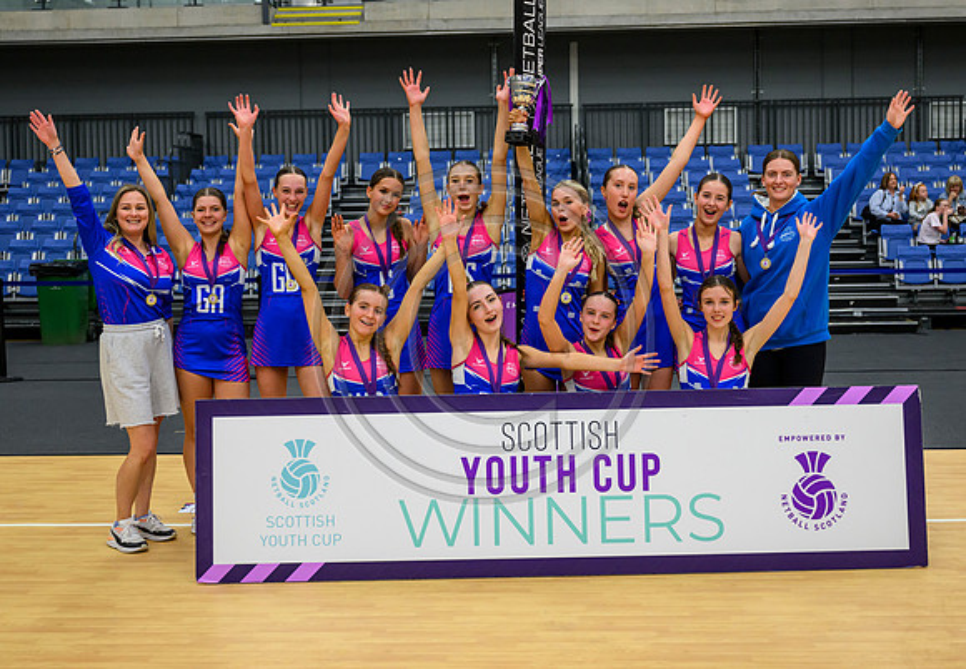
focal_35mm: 47
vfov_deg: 29.1
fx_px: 1288
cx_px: 493
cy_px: 301
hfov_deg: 41.1
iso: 2500
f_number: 3.5
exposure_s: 1/500
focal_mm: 42
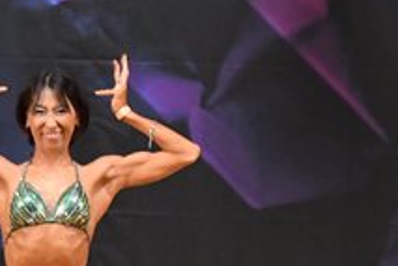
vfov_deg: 2.2
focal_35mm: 612
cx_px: 455
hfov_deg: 3.4
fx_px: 6765
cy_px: 287
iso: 6400
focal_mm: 112
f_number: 5.6
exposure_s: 1/400
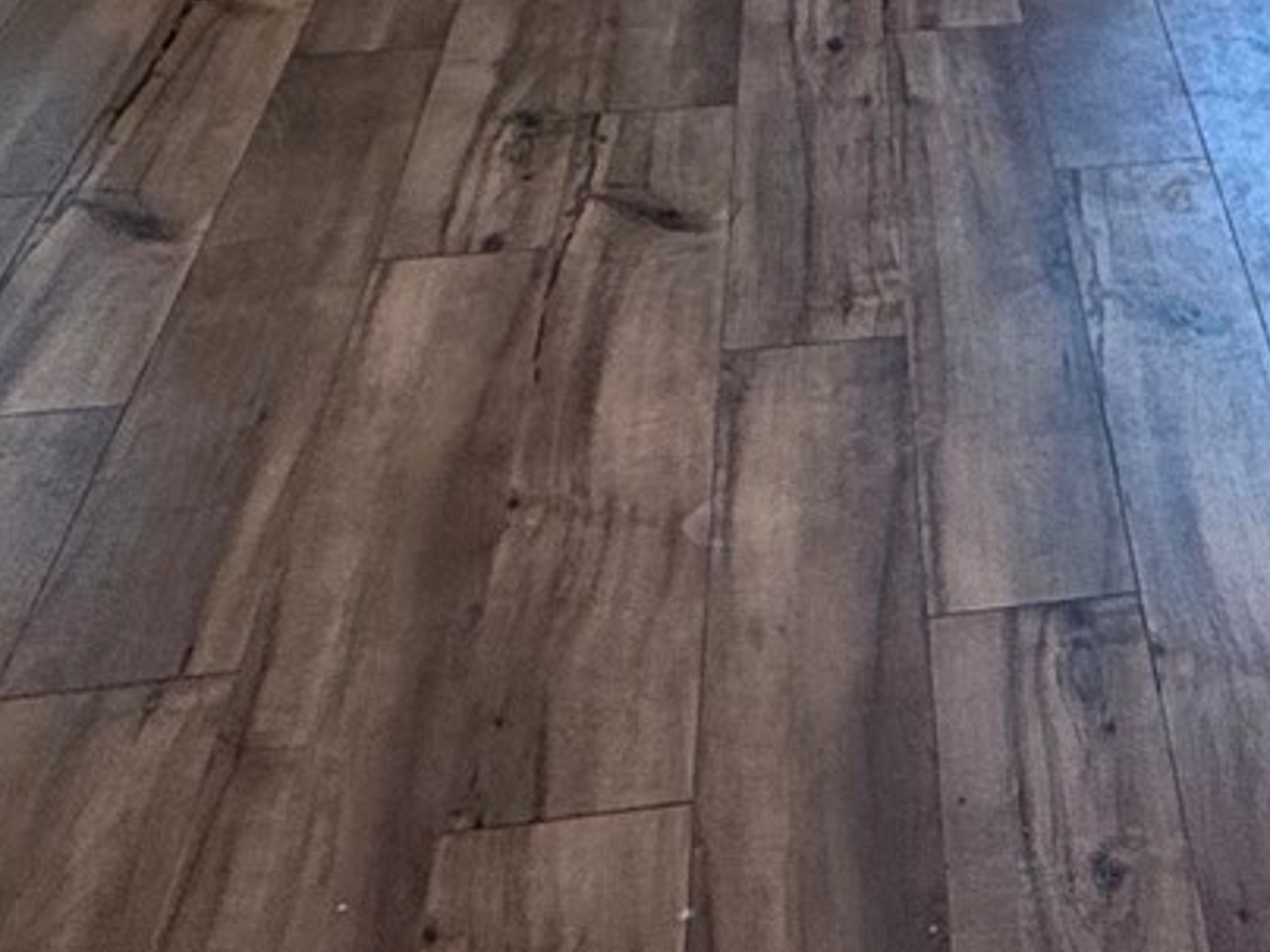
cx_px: 1474
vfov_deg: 17.5
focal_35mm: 71
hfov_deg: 25.0
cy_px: -660
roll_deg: -3.0
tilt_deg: -8.5
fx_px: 2605
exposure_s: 1/120
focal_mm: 2.22
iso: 100
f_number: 2.2
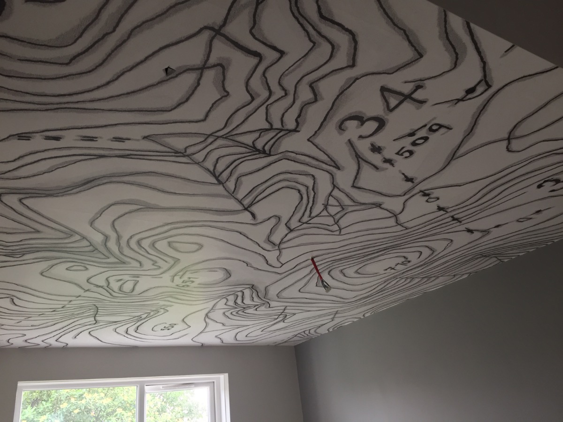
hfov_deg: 61.7
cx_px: 282
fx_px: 472
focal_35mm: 29
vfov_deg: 48.2
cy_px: 211
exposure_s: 1/33
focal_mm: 4.15
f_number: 2.2
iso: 80
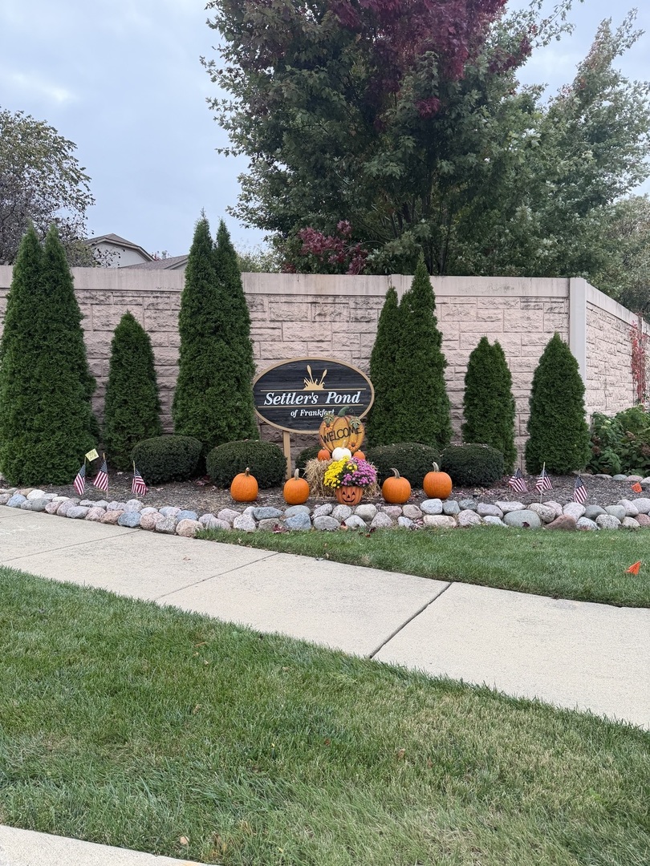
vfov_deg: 71.6
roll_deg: +1.1
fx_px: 601
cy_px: 433
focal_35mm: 24
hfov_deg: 56.8
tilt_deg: -2.7
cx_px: 325
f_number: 1.78
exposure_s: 1/305
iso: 100
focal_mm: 6.76
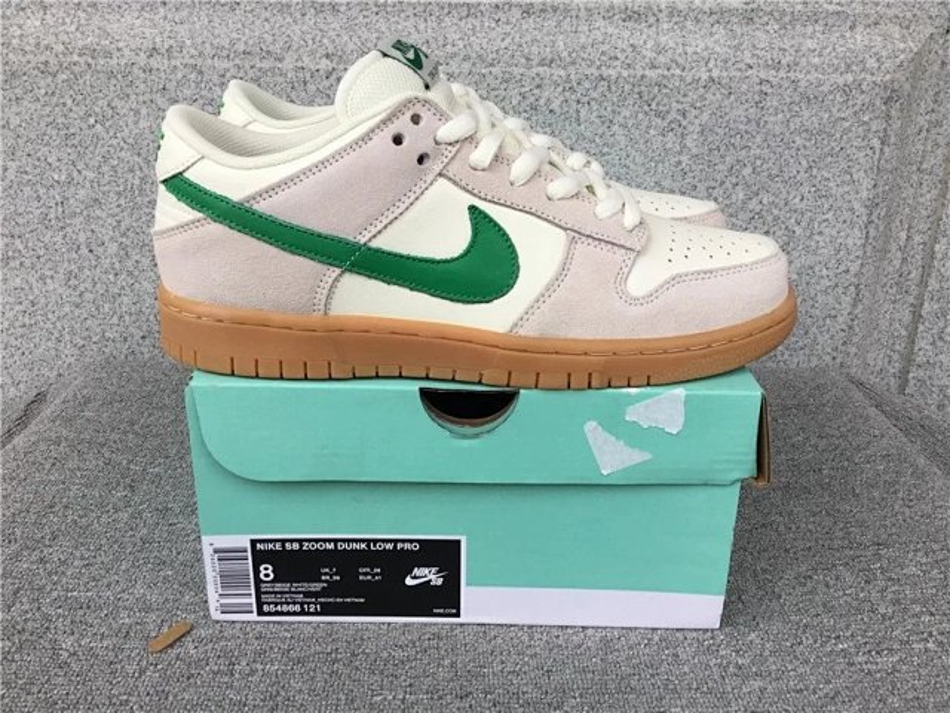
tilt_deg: -20.7
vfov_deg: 45.4
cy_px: 356
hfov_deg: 58.4
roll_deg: -0.7
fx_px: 851
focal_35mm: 31
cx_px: 475
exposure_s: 1/116
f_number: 2.4
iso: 25
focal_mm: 3.3
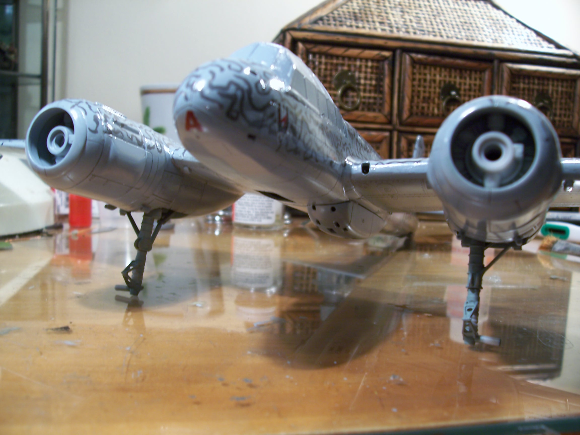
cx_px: 290
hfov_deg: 54.0
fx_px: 570
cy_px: 218
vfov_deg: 41.8
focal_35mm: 34
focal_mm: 5.6
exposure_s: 1/10
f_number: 2.7
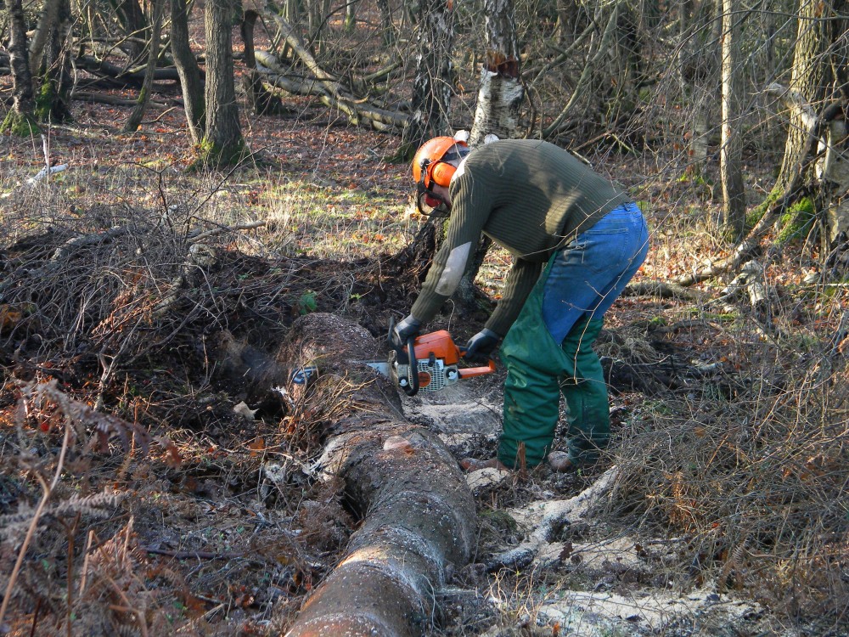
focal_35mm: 83
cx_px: 424
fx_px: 2036
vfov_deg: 17.8
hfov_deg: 23.6
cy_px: 318
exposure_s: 1/59.8
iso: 144
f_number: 4.5
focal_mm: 15.1
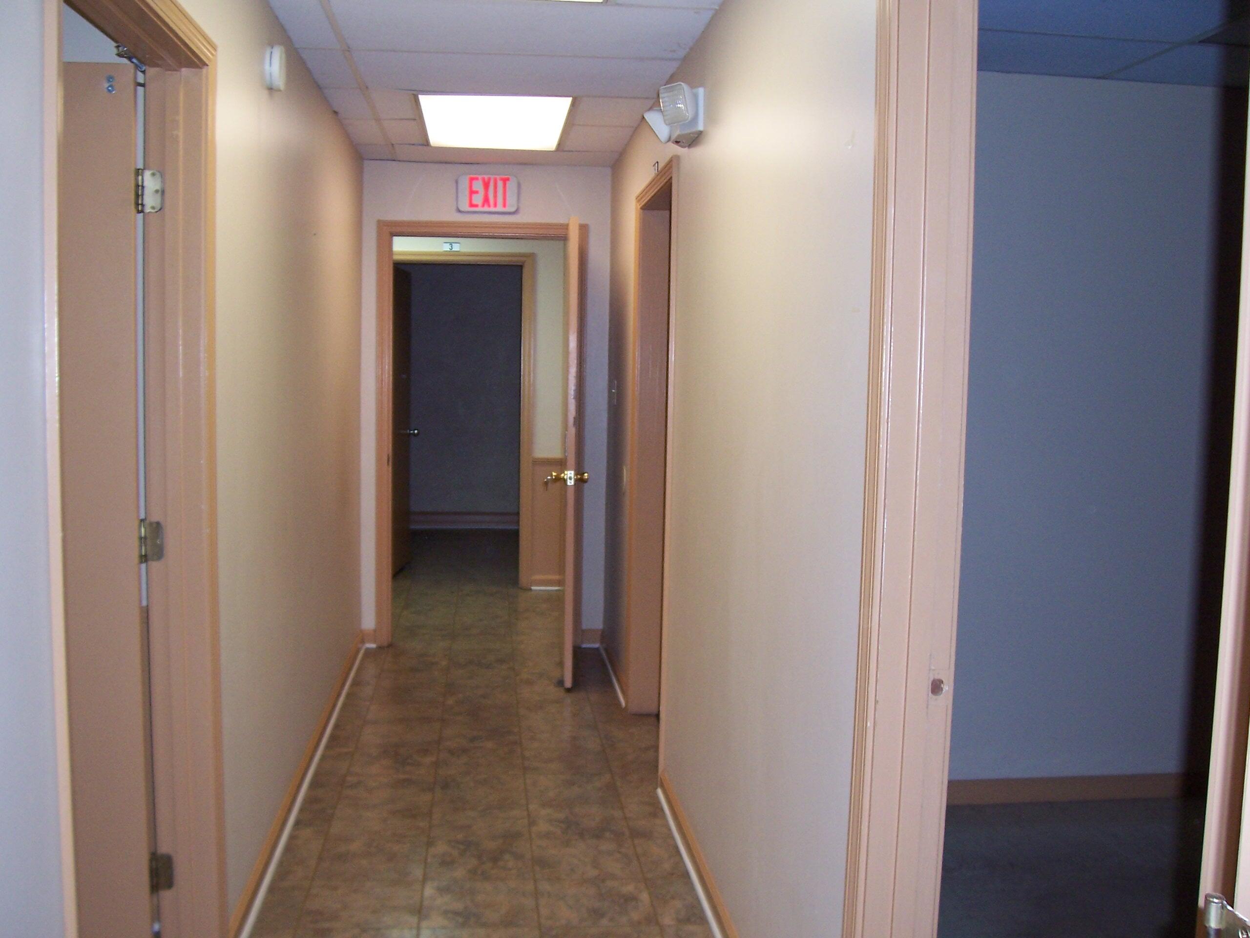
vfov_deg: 41.8
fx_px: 1228
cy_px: 469
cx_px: 625
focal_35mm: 34
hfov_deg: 54.0
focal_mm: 5.6
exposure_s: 1/60
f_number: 2.7
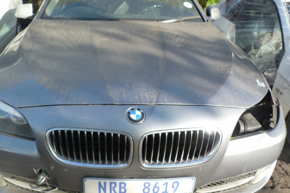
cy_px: 97
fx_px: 274
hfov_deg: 55.6
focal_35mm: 34
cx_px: 127
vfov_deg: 38.9
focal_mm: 4.5
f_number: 4
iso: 125
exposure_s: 1/125
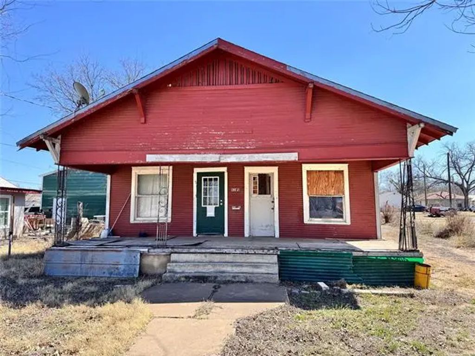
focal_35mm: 24
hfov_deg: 71.6
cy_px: 178
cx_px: 238
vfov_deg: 56.8
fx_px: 329
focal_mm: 6.76
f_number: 1.78
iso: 80
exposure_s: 1/1818
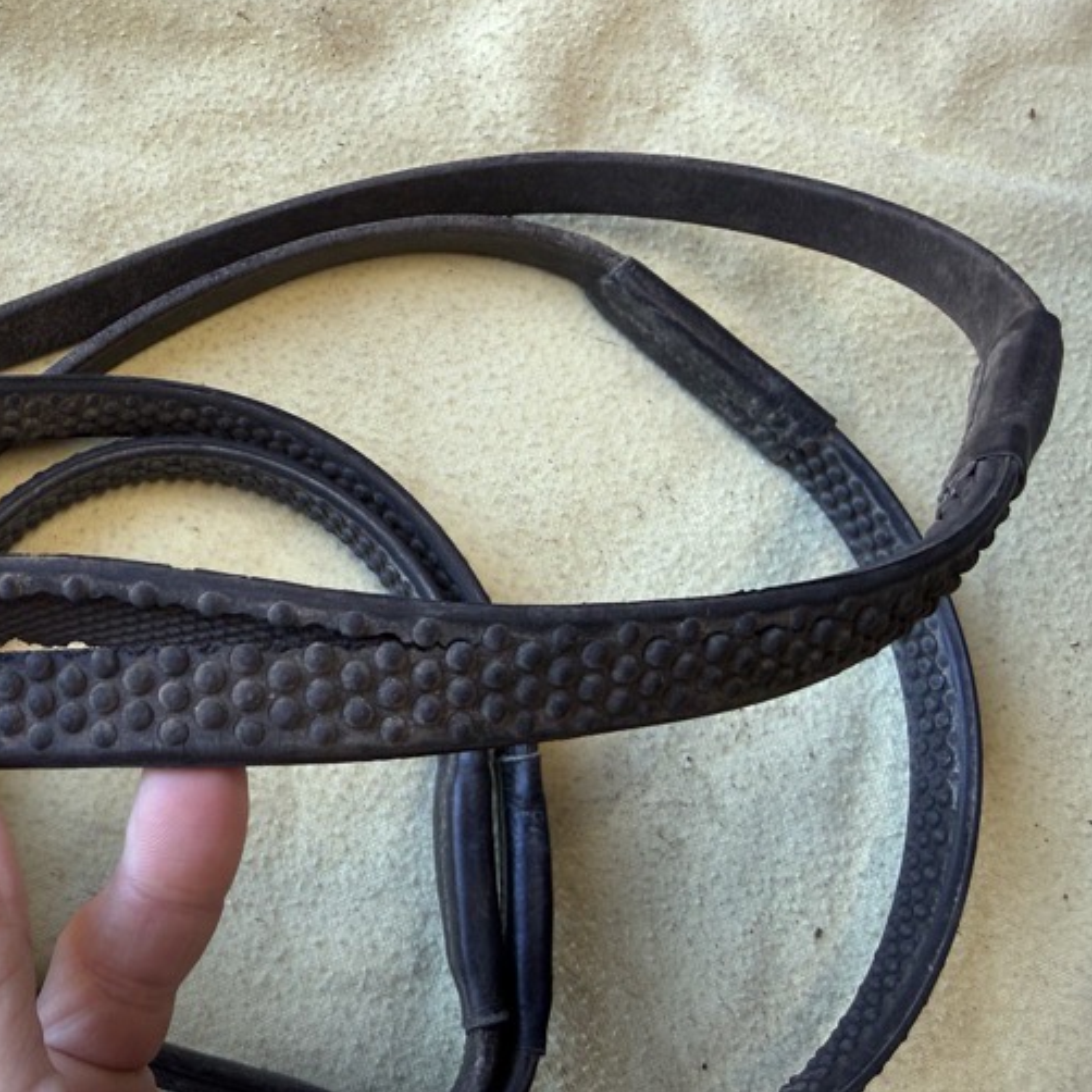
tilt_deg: -78.8
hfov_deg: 41.8
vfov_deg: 43.8
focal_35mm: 38
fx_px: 1356
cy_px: 506
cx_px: 207
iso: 125
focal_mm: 2.22
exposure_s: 1/120
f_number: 2.2
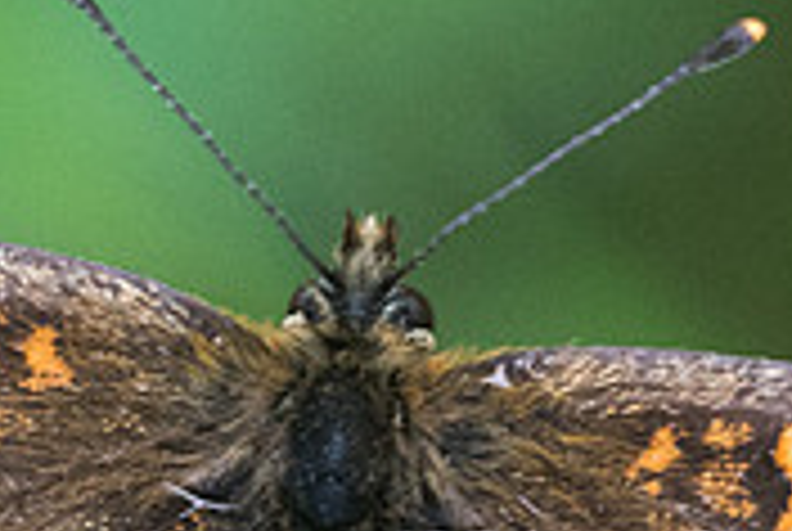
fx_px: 32901
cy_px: 565
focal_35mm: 1493
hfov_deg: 1.4
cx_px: 388
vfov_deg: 0.9
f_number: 8
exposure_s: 1/320
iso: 1250
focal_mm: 150
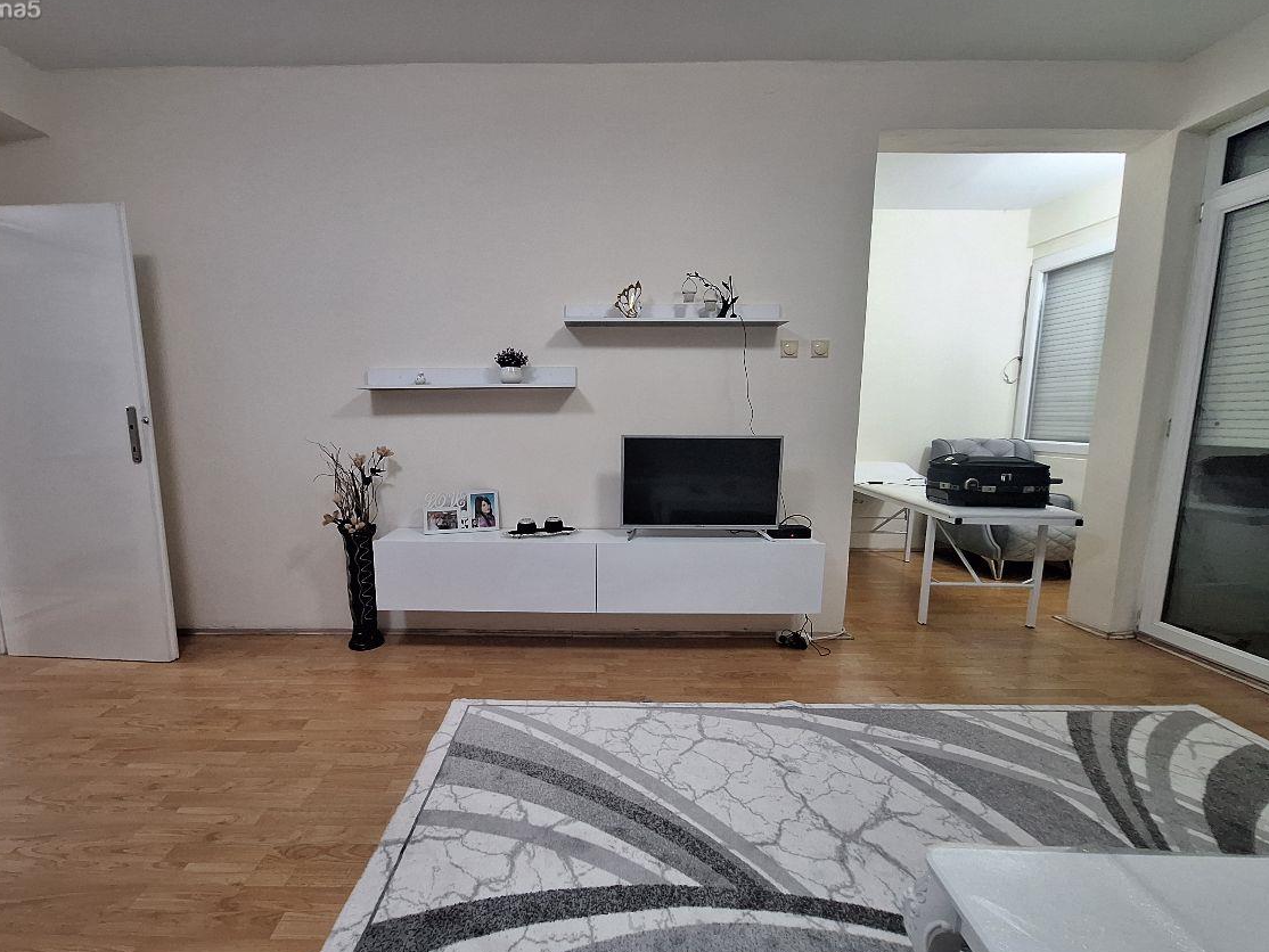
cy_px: 496
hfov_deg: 101.9
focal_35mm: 14
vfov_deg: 85.6
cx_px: 598
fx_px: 513
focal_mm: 1.74
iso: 160
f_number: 2.2
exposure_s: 1/25
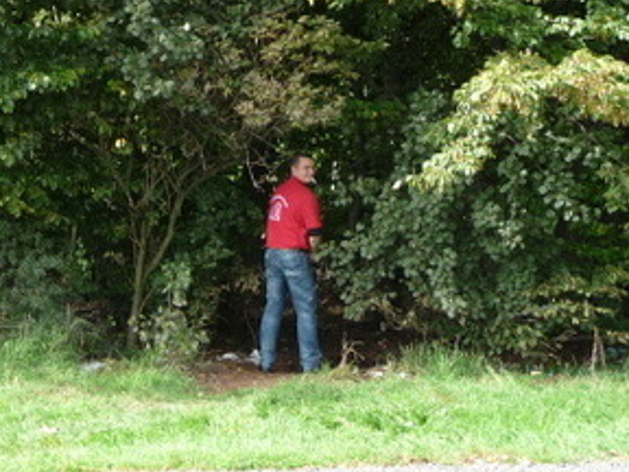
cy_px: 24
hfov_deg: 20.4
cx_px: -159
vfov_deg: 16.3
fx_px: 1617
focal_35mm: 89
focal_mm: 5.3
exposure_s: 1/100
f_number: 3.5
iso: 100
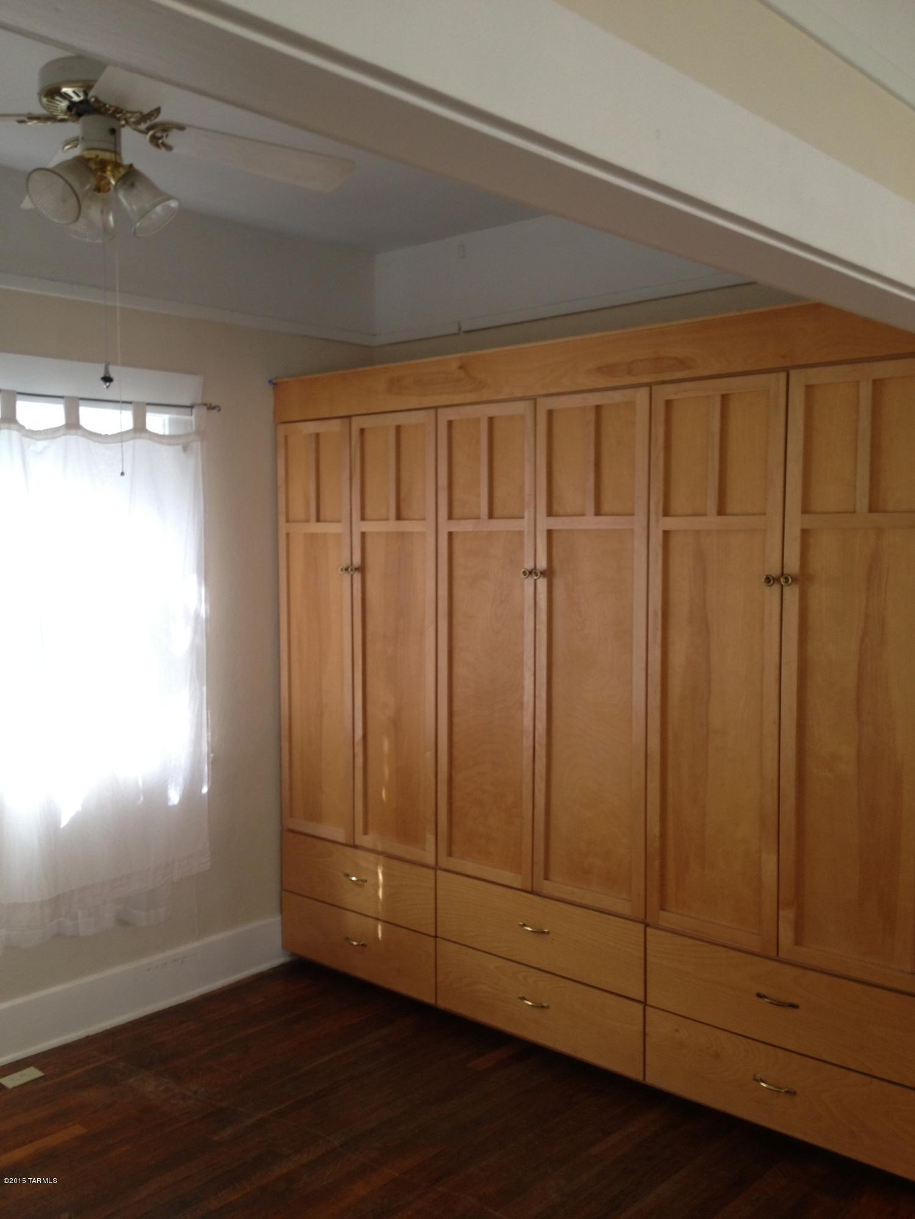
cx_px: 458
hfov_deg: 40.7
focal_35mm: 35
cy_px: 610
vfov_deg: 52.6
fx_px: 1234
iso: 50
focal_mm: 4.28
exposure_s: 1/20
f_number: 2.4
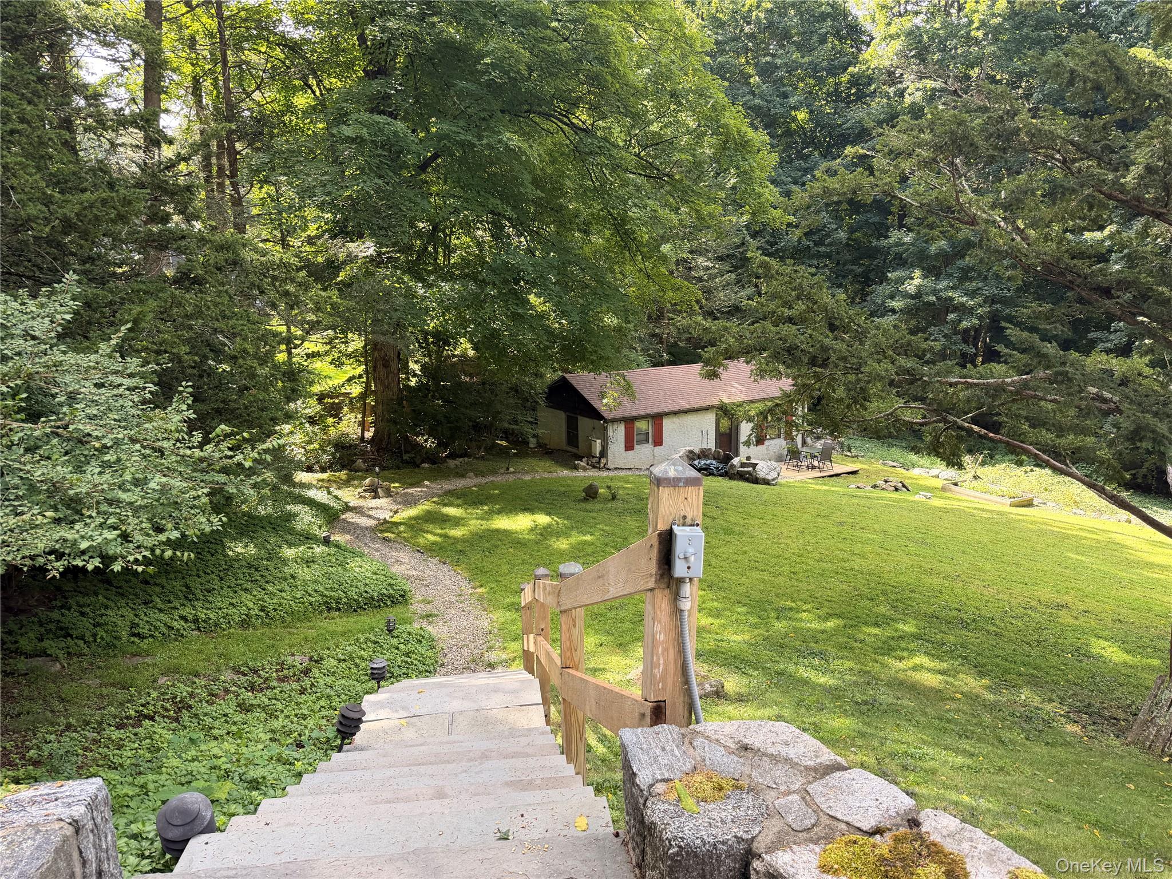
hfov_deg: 71.6
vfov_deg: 56.8
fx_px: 813
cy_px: 440
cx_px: 586
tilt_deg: -11.7
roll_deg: +1.3
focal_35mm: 24
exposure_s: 1/261
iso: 80
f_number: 1.78
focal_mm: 6.76
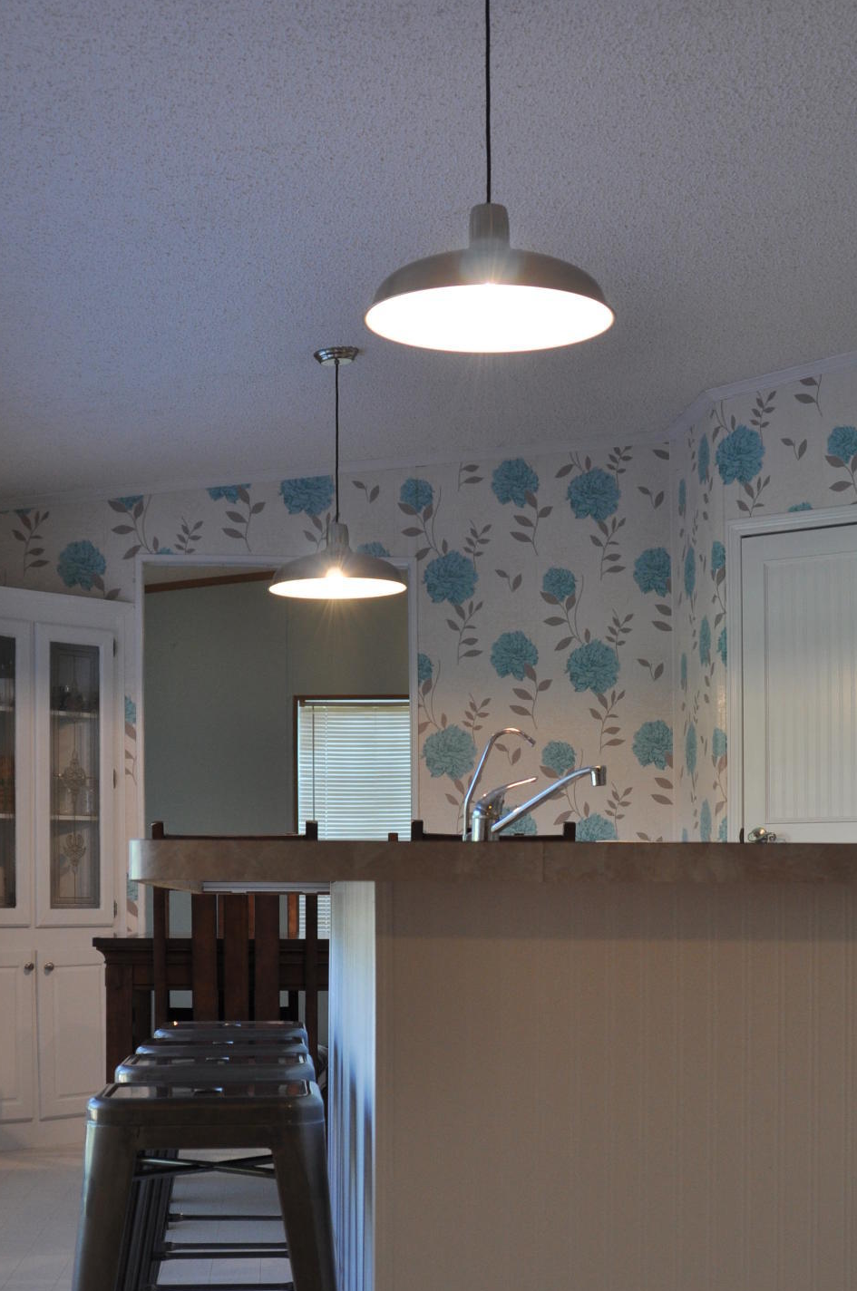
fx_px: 2113
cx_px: 481
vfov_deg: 33.5
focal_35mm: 59
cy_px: 903
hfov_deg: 22.9
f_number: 5
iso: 400
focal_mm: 28
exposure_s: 1/100
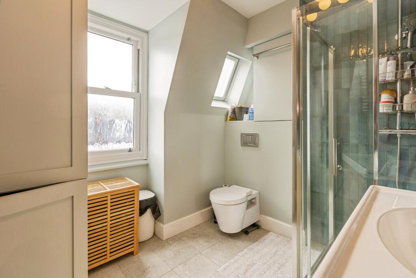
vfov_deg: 73.8
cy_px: 139
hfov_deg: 96.7
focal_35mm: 16
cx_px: 208
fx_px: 185
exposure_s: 1/40
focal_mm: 16
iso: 320
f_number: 8
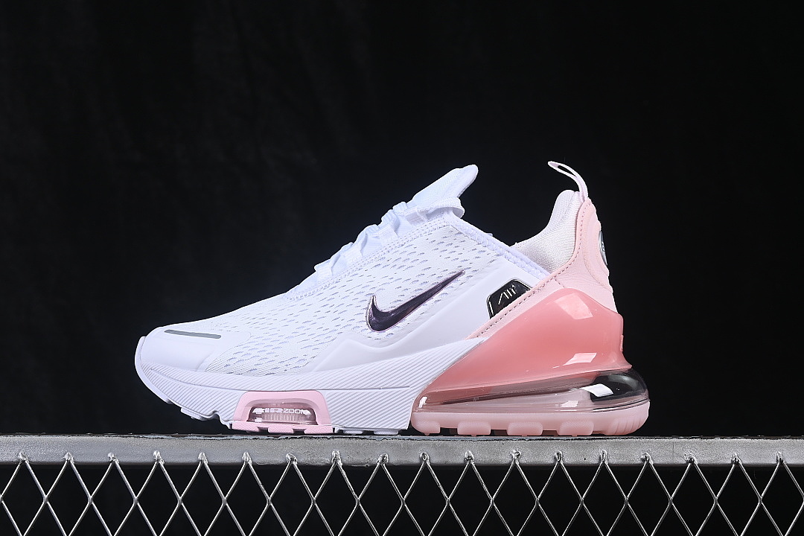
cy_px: 268
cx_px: 402
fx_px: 1675
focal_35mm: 75
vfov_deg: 18.2
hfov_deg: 27.0
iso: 160
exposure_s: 1/80
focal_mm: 50
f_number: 8
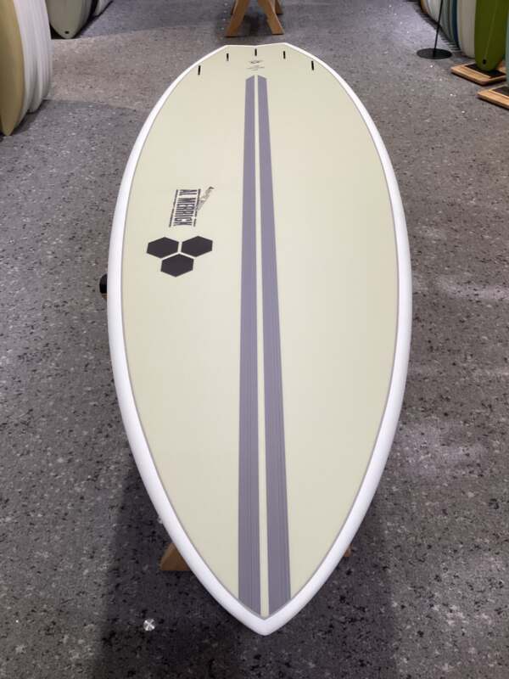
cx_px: 254
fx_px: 608
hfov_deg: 45.4
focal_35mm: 31
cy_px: 340
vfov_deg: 58.4
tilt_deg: -40.1
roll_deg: +0.6
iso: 50
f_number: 2.4
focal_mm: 3.3
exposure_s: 1/60
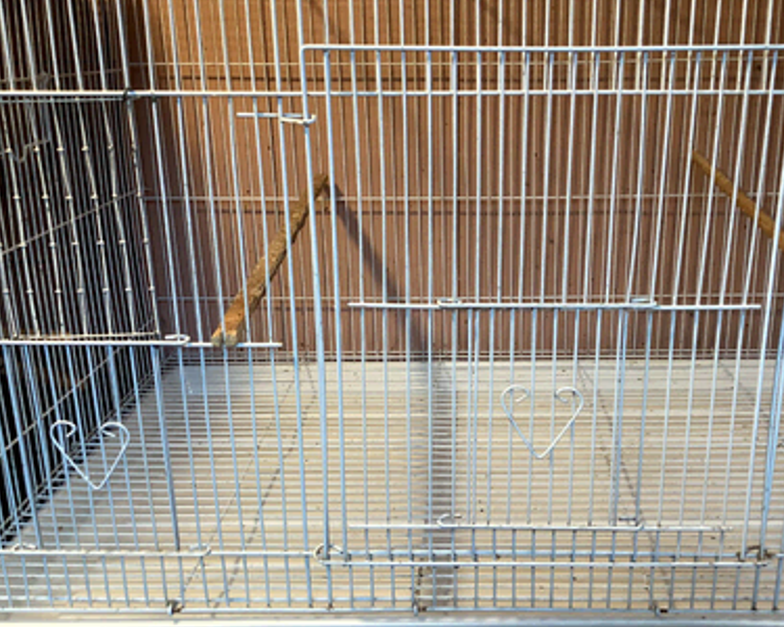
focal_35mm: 38
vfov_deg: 39.1
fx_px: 882
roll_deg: +1.0
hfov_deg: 47.7
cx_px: 461
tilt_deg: -14.0
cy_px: 279
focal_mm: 3.3
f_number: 2.4
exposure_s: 1/60
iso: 200
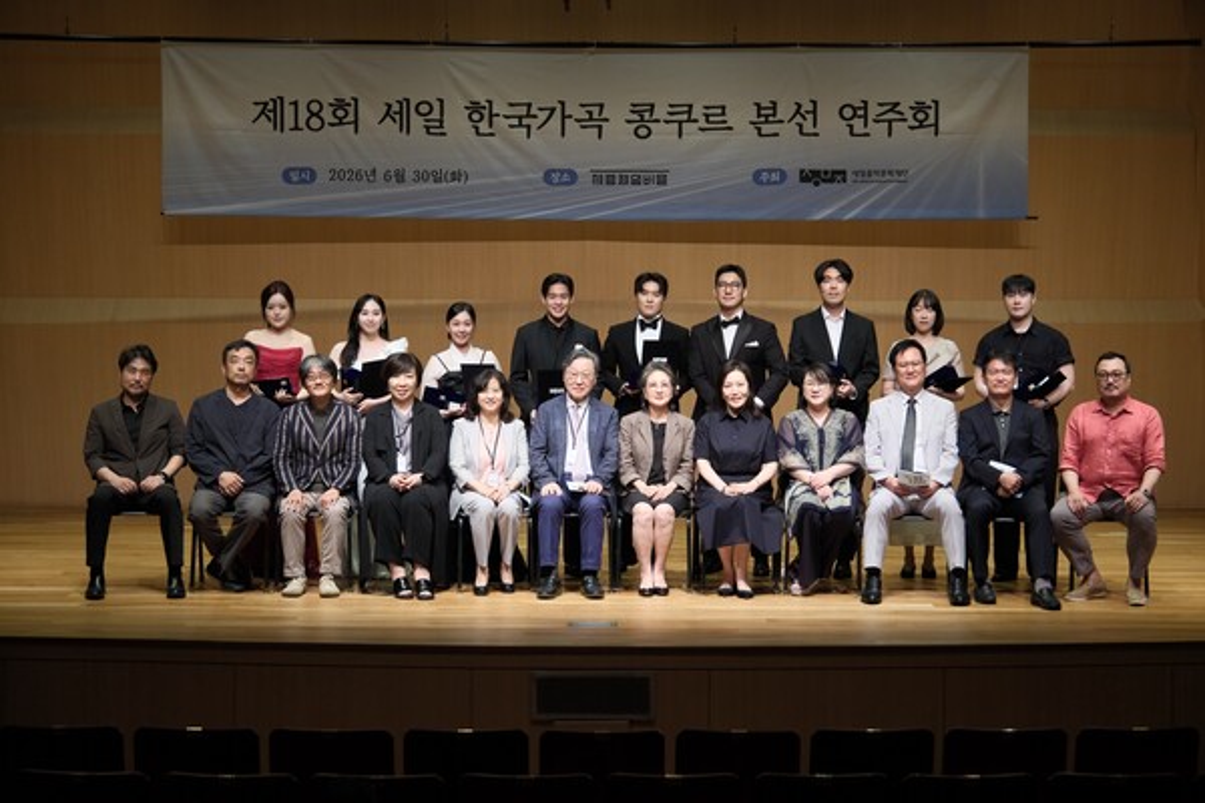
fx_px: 2644
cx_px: 602
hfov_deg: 25.7
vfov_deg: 17.3
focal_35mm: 79
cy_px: 402
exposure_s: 1/250
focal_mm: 52.5
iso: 1600
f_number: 4
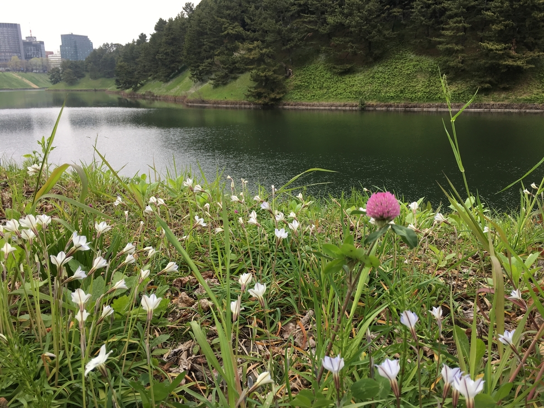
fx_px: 456
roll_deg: +0.5
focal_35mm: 29
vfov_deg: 48.2
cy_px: 204
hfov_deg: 61.7
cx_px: 272
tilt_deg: -13.2
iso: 25
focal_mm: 4.15
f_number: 2.2
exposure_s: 1/150
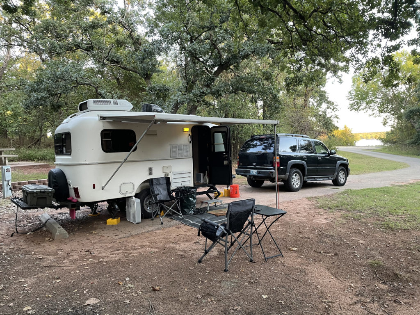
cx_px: 210
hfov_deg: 67.3
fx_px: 315
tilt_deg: -2.3
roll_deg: +3.1
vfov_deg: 53.1
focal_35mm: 26
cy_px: 158
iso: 125
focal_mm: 4.2
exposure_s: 1/66
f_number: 1.6
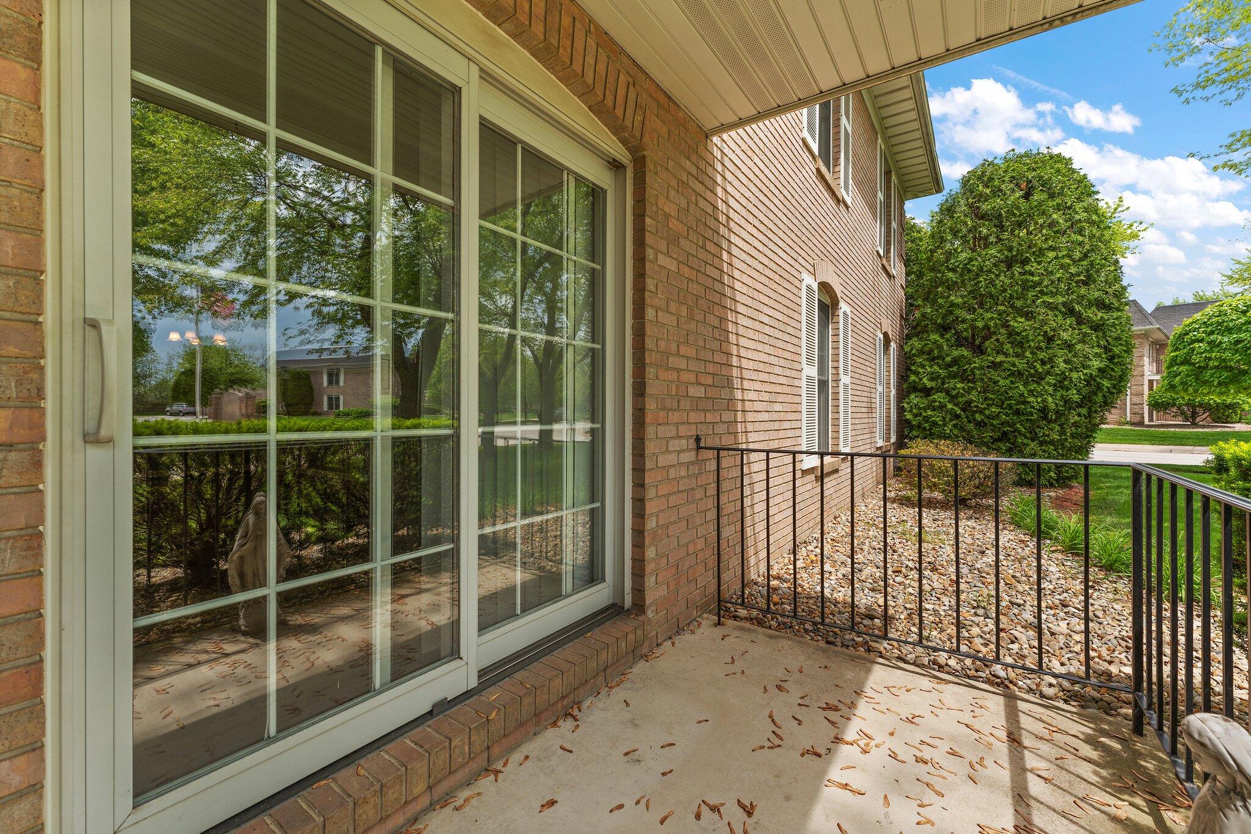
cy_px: 417
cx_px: 626
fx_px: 486
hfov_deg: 104.3
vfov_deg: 81.2
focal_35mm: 14
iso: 125
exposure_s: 1/60
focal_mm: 14
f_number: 8
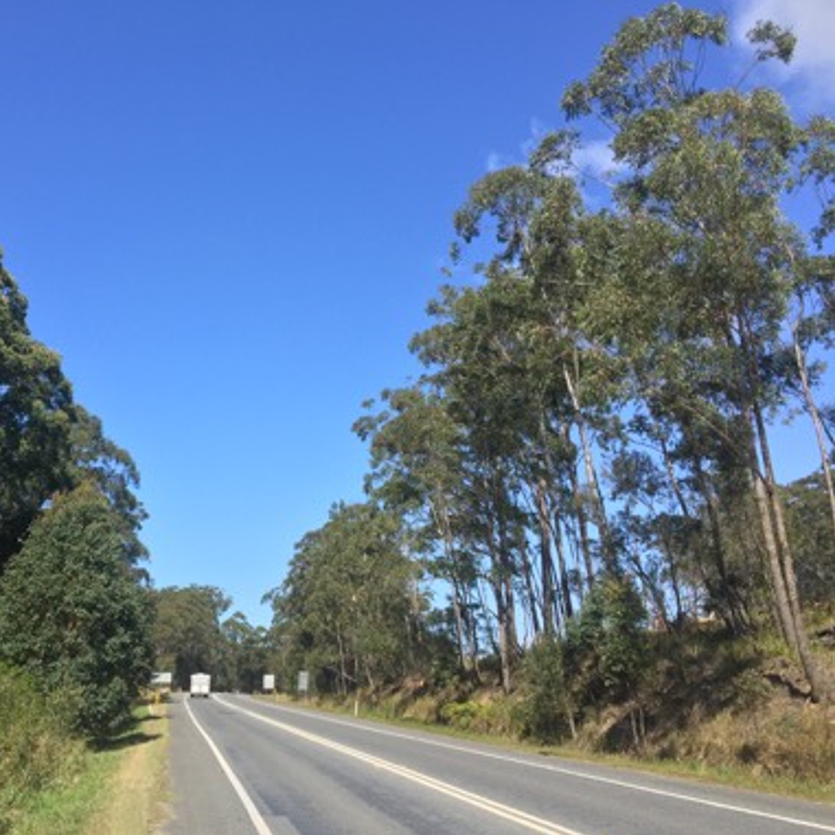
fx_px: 955
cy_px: 414
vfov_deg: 47.2
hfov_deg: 46.6
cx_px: 287
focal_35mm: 35
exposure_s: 1/1236
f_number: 2.2
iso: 32
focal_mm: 4.15
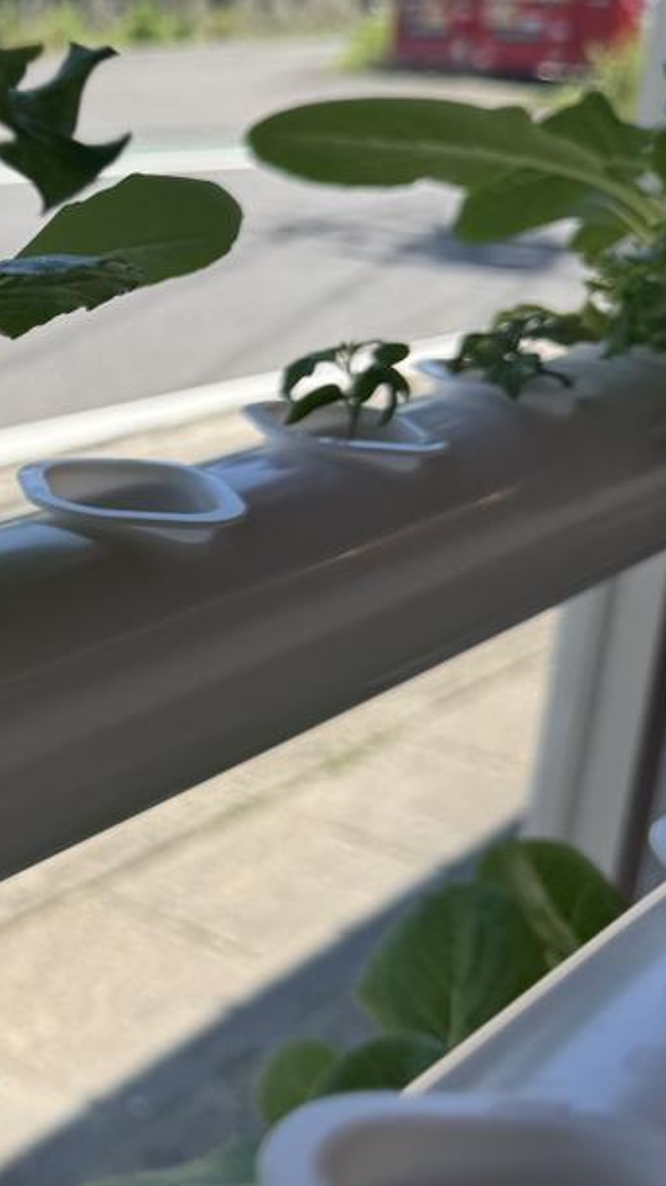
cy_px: 559
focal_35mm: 55
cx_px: -366
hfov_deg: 18.9
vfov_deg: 37.8
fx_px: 1729
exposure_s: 1/2331
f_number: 1.78
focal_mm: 6.76
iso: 80
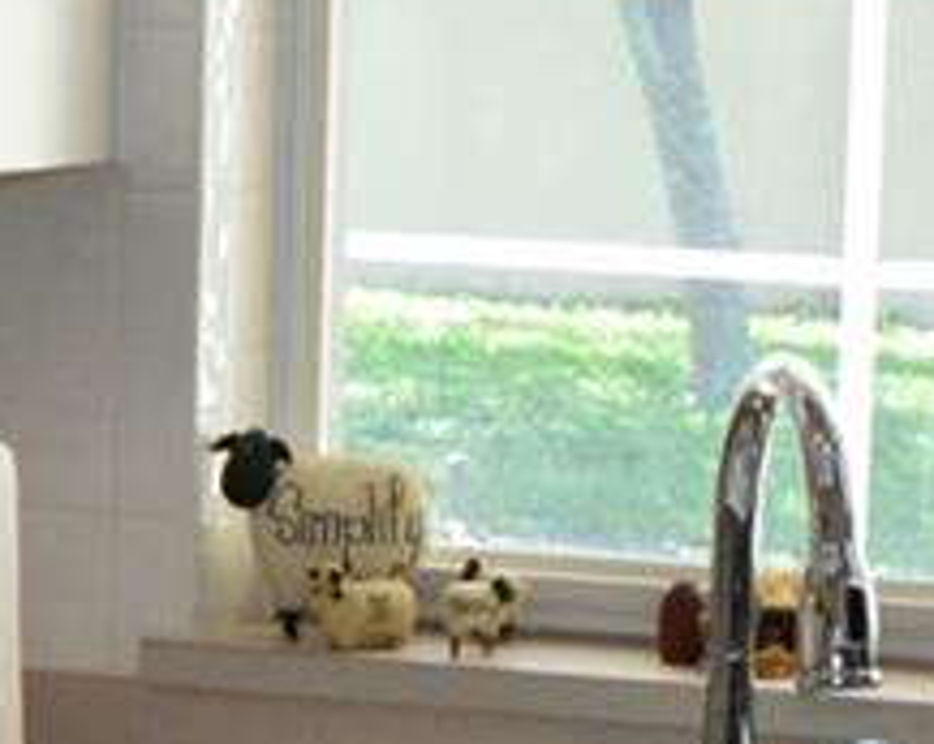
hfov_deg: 10.3
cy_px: 858
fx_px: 5162
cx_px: 745
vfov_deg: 8.2
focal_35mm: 187
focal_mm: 18
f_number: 8
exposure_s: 1/60
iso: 450
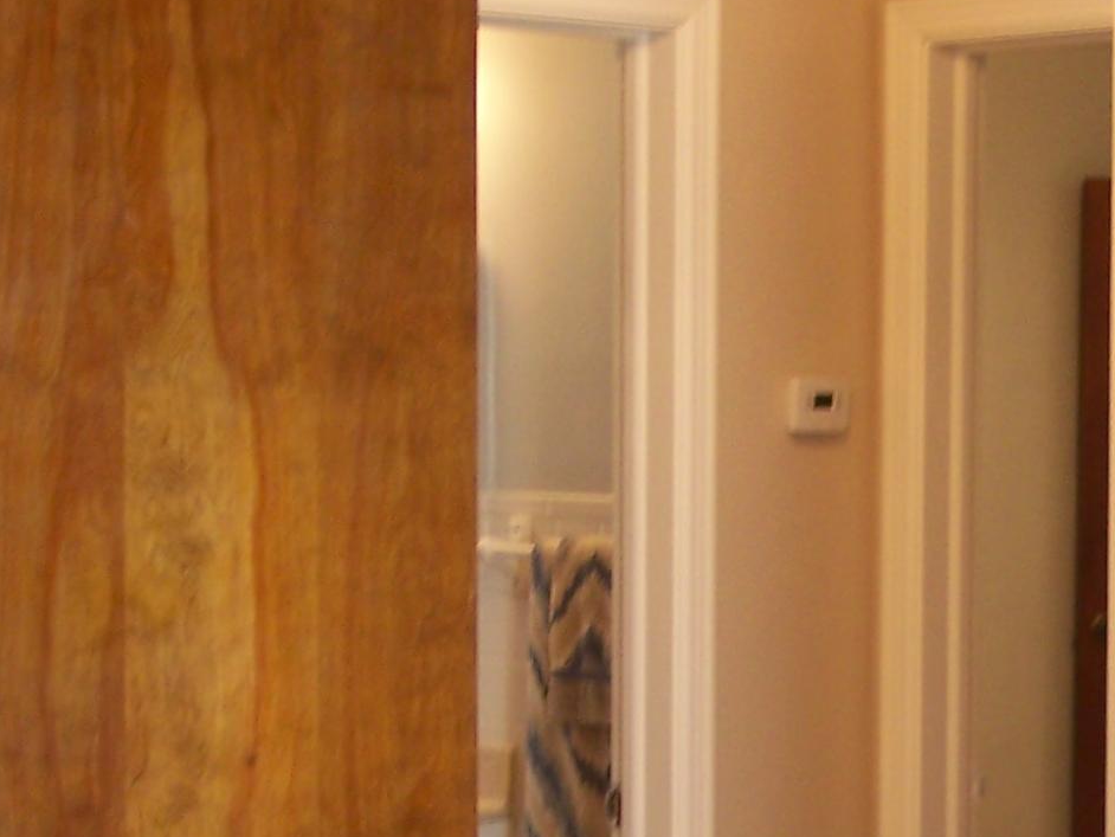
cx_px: 979
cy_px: 717
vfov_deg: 12.2
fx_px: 3898
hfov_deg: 16.1
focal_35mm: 121
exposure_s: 1/6
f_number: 2.8
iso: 64
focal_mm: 6.3
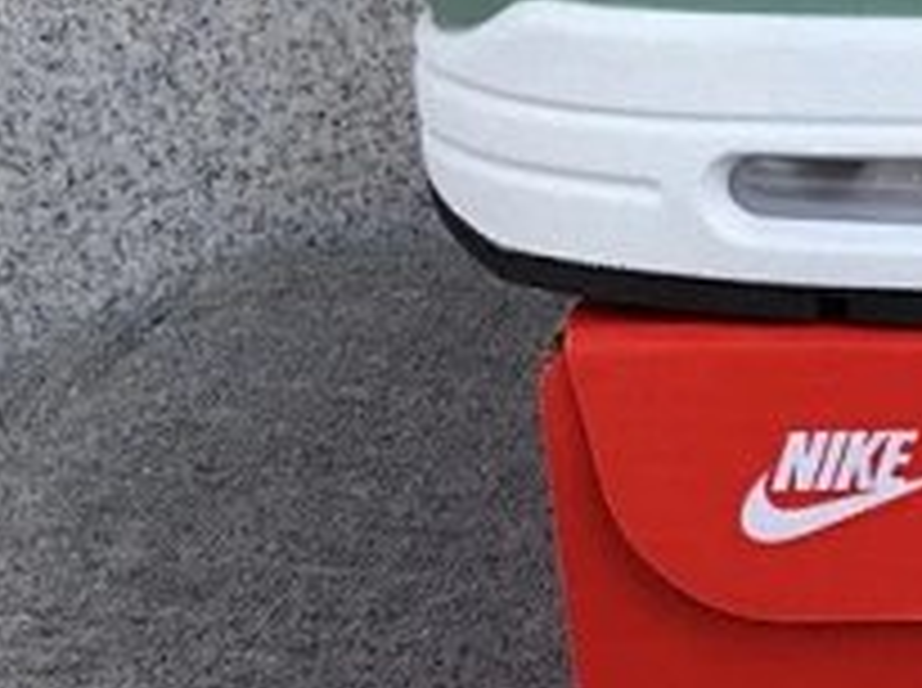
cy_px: 162
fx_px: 2579
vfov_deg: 15.1
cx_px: 1417
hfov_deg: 17.9
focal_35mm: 97
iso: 25
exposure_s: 1/443
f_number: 2.4
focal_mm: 3.3
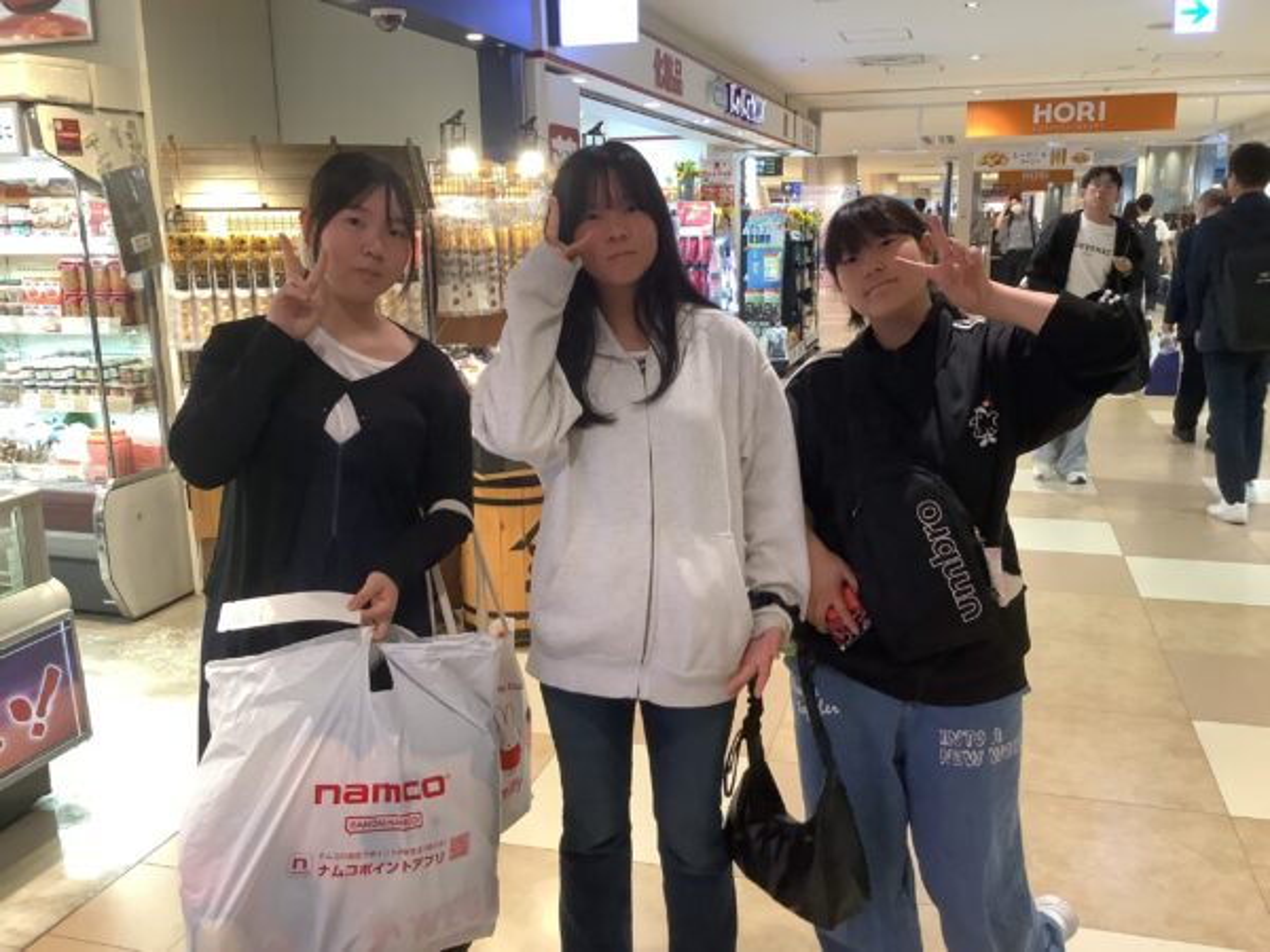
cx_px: 635
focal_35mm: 31
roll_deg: +1.4
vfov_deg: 45.4
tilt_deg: -14.4
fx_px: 1137
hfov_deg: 58.4
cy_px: 476
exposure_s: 1/60
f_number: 2.4
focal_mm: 3.3
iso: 200
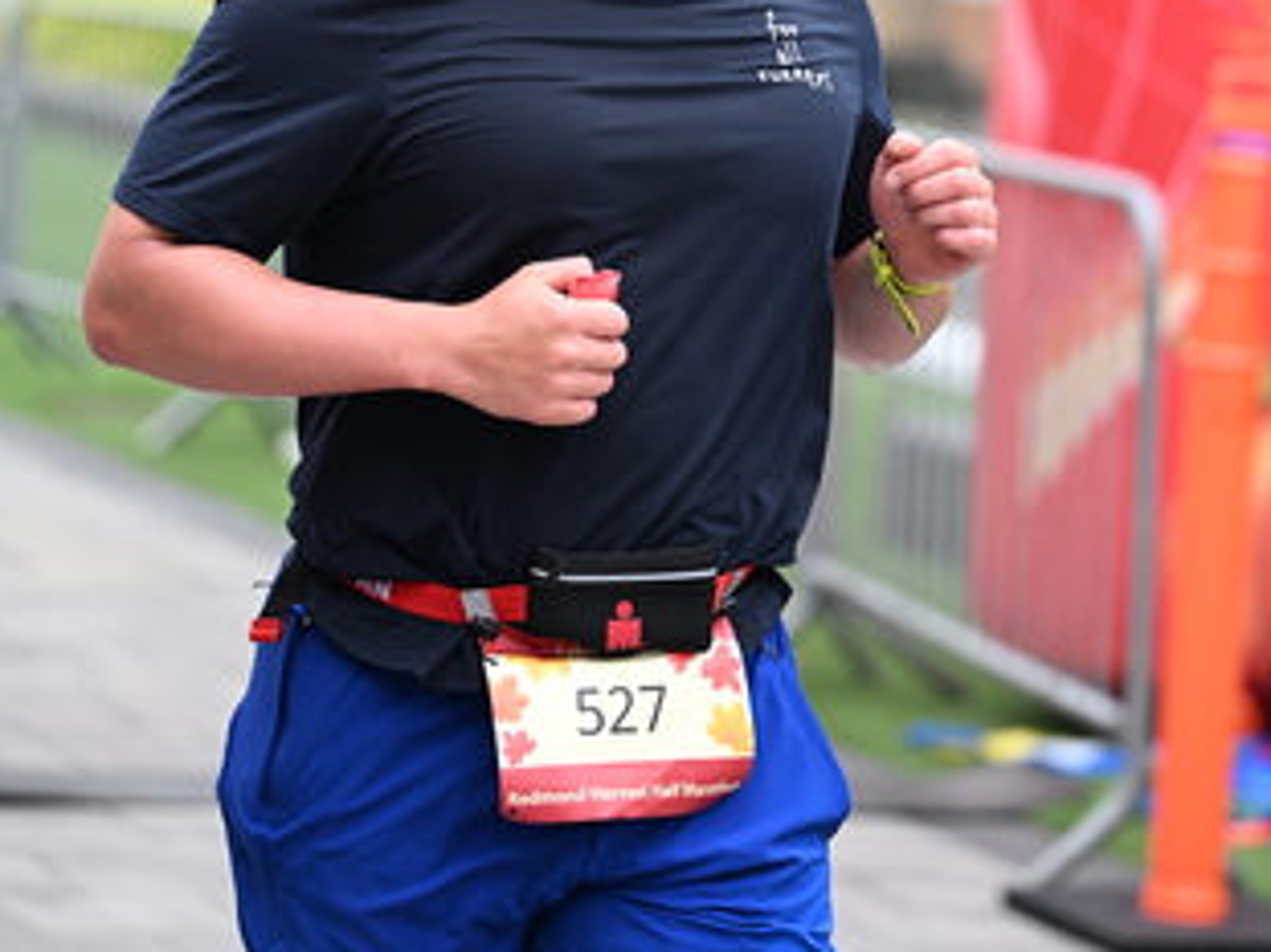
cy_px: 94
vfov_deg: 8.6
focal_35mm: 172
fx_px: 6313
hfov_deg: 11.5
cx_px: 705
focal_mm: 101
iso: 640
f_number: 2.8
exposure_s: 1/1600
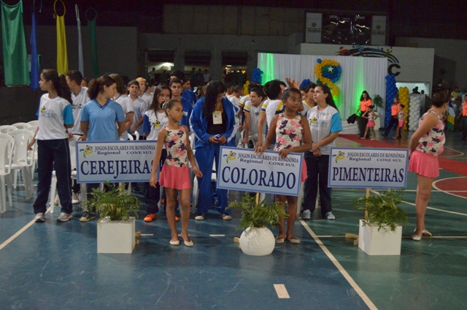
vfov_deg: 30.7
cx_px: 234
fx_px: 563
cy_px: 155
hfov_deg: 45.0
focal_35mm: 44
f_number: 4.5
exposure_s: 1/80
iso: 3200
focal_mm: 29
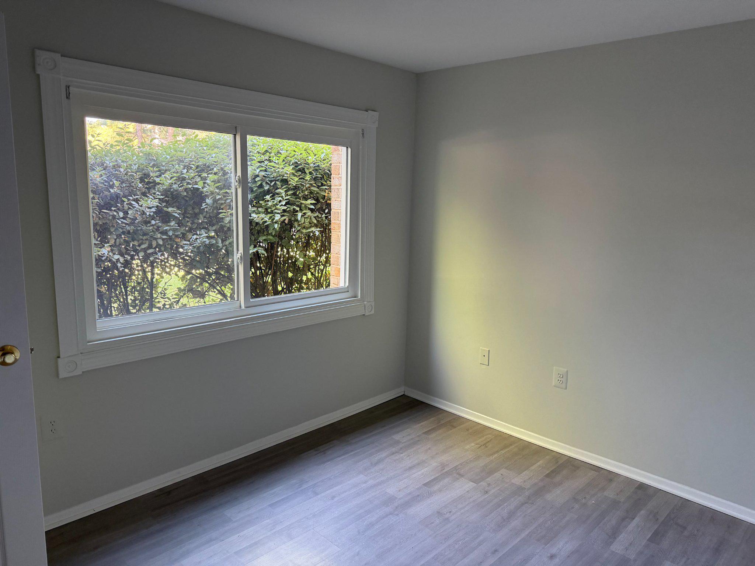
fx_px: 523
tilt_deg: -9.3
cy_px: 283
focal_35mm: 24
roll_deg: -2.0
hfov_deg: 71.6
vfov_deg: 56.8
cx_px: 378
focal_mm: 6.76
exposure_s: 1/60
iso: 250
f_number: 1.78
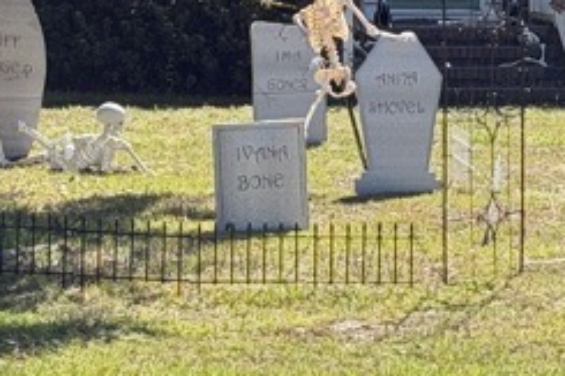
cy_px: -208
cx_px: 184
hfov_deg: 9.4
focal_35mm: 220
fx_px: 3450
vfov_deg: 6.2
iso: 64
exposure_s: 1/1330
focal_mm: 6.76
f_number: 1.78
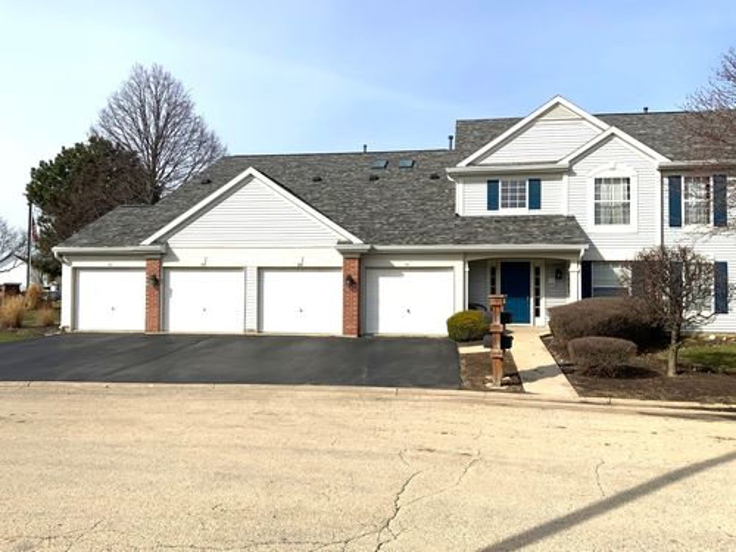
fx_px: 617
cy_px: 276
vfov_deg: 48.2
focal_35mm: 29
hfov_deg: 61.7
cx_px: 368
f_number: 1.8
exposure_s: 1/3534
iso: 20
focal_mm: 3
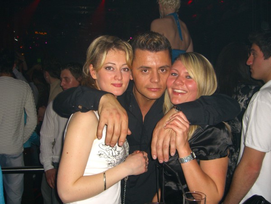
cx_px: 136
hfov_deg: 49.0
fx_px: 297
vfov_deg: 37.7
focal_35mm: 38
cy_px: 102
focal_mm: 7.9
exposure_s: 1/60
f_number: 2.8
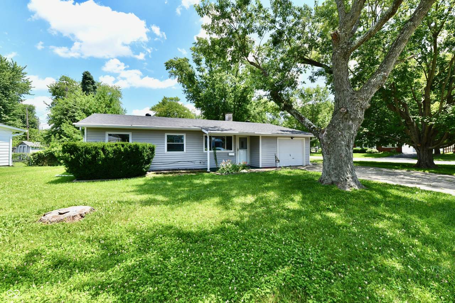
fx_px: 202
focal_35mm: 16
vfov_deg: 73.7
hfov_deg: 96.7
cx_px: 228
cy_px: 152
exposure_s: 1/400
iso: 640
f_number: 10
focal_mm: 16
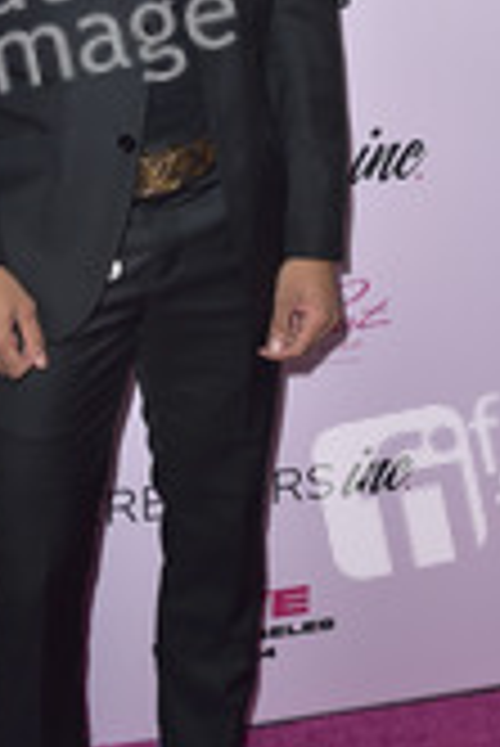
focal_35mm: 77
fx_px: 1601
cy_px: 248
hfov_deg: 17.7
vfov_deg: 26.1
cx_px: 137
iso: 200
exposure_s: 1/250
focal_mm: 32
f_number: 7.1
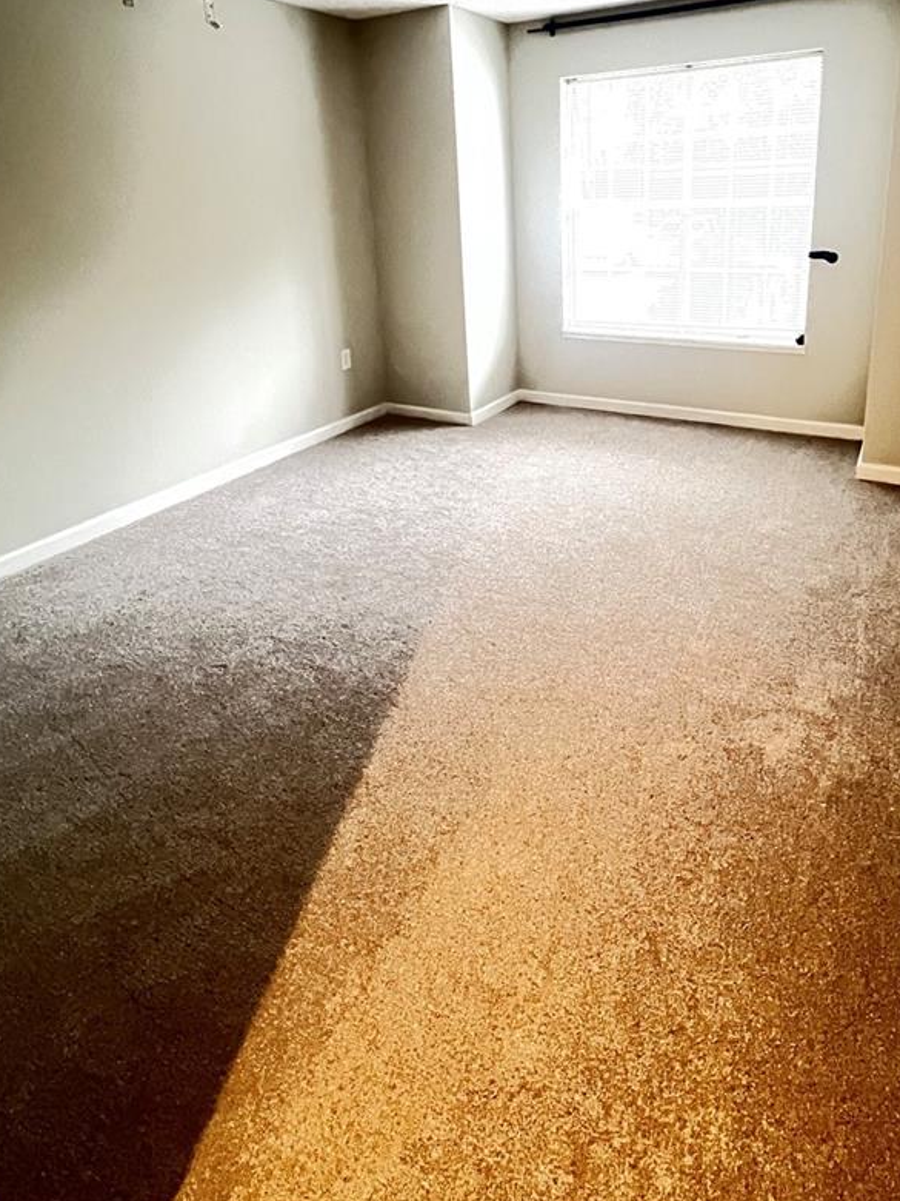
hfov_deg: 65.5
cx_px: 525
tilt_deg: -15.1
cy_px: 393
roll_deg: +2.6
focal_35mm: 20
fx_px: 693
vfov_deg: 78.9
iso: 2000
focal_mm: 1.57
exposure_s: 1/24
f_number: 1.8
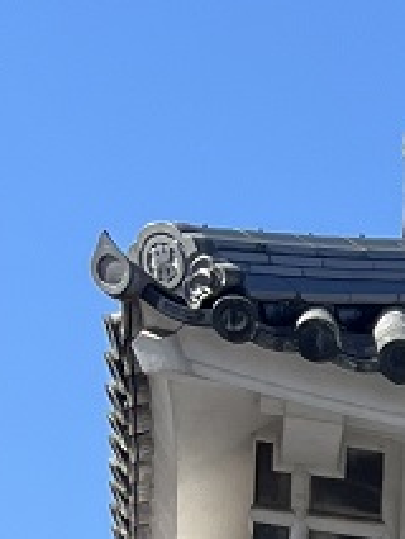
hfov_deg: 6.4
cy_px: 1129
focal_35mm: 195
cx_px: 1506
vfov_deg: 9.4
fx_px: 3039
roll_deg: +0.8
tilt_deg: +8.4
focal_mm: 5.1
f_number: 1.6
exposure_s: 1/2137
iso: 50
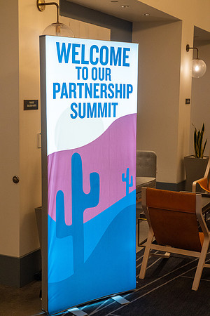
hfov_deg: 24.2
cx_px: 105
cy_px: 158
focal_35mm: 56
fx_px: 490
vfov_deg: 35.6
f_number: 5.6
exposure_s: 1/200
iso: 3200
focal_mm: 56
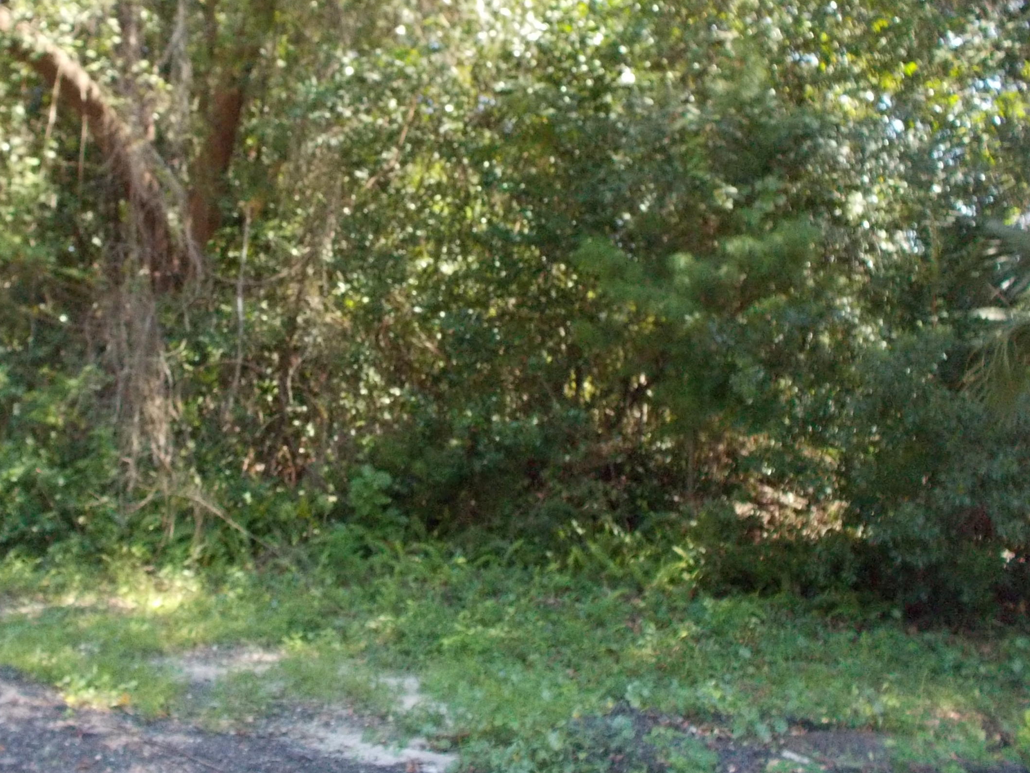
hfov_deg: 45.3
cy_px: 302
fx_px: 1220
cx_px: 375
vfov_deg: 35.0
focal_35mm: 41
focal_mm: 4.1
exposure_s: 1/250
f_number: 3.3
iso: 320
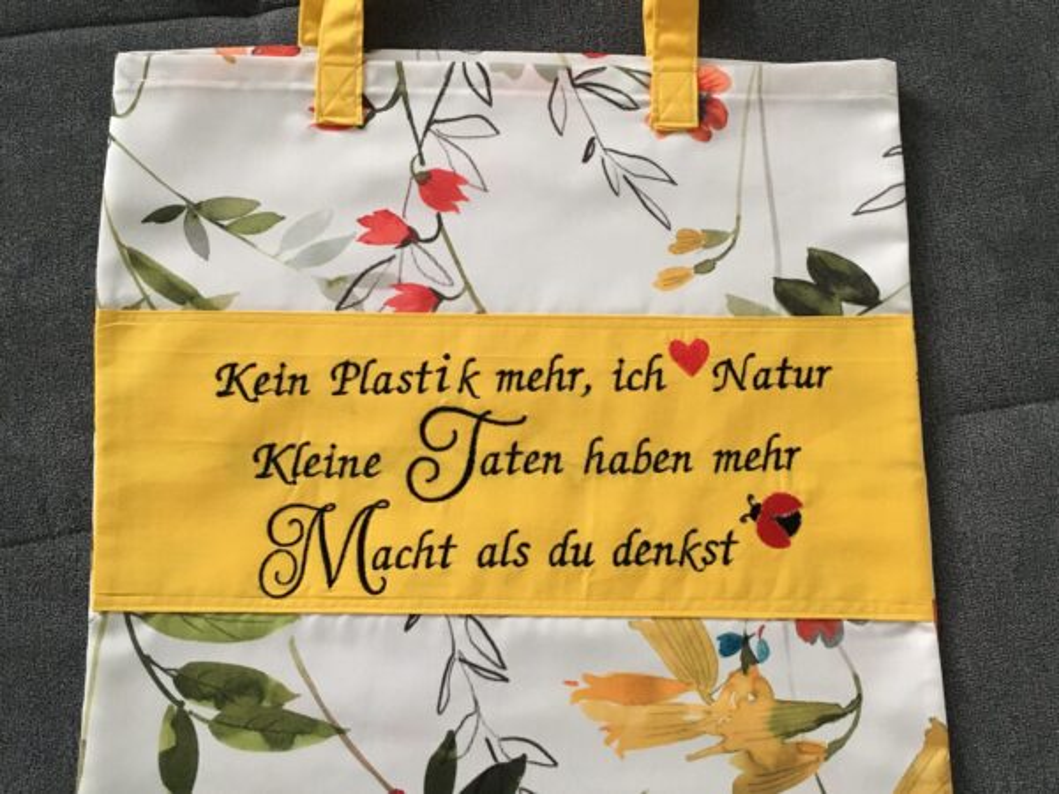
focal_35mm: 29
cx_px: 530
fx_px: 887
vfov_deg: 48.2
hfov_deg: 61.7
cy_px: 397
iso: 200
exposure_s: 1/25
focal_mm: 4.15
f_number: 2.2
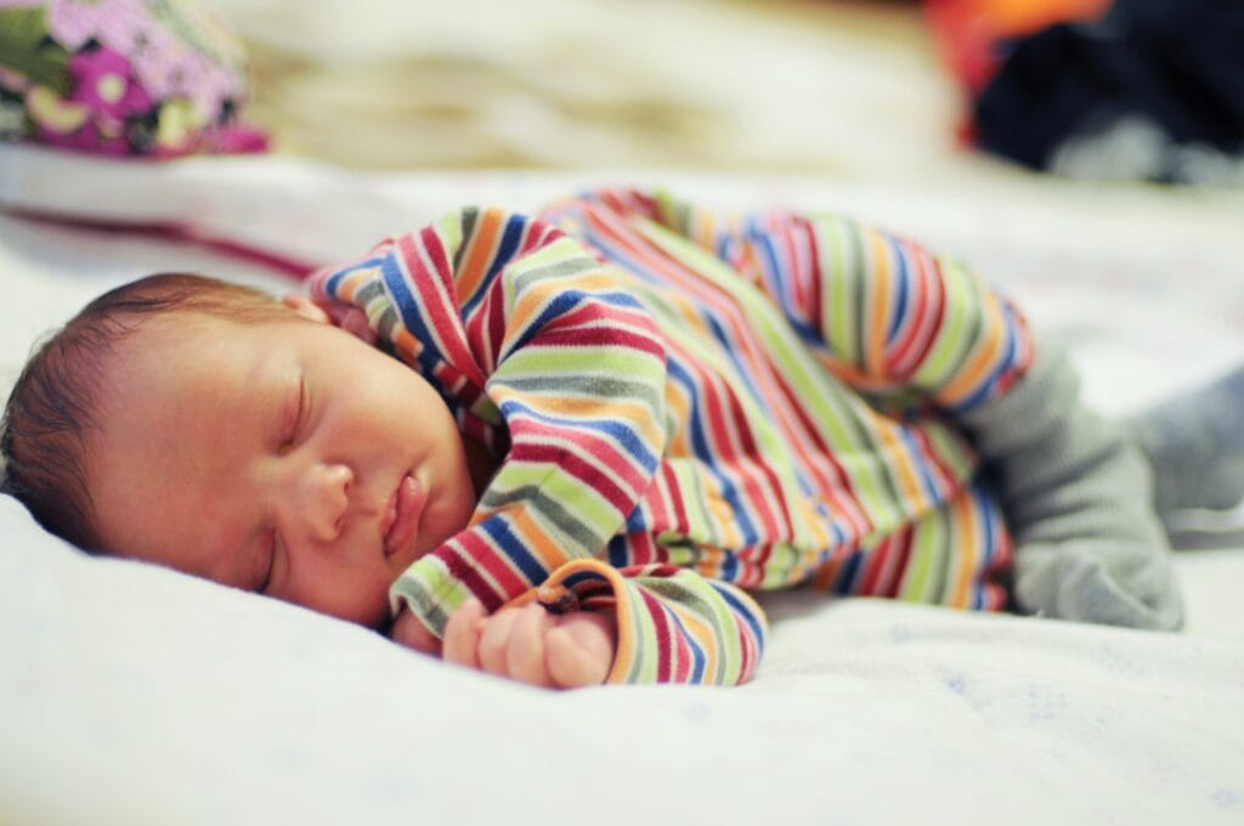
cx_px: 622
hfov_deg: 27.0
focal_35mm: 75
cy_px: 413
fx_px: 2588
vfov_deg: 18.1
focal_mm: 50
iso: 200
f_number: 1.4
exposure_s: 1/15
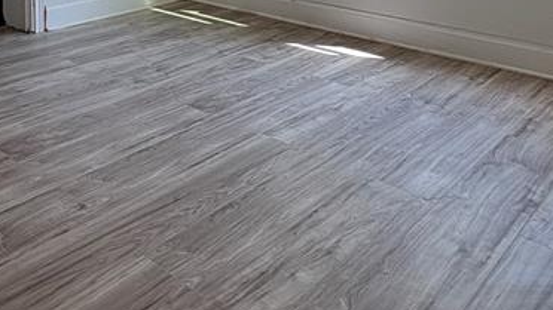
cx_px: 156
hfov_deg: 47.0
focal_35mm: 42
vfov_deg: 24.2
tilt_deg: -2.5
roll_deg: +1.8
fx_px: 616
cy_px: -110
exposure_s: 1/235
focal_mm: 2.22
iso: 64
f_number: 2.2
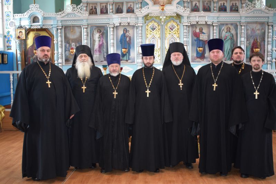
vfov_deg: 30.8
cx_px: 138
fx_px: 333
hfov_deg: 45.0
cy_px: 92
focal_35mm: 44
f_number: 4.2
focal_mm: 29
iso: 2200
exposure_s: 1/30
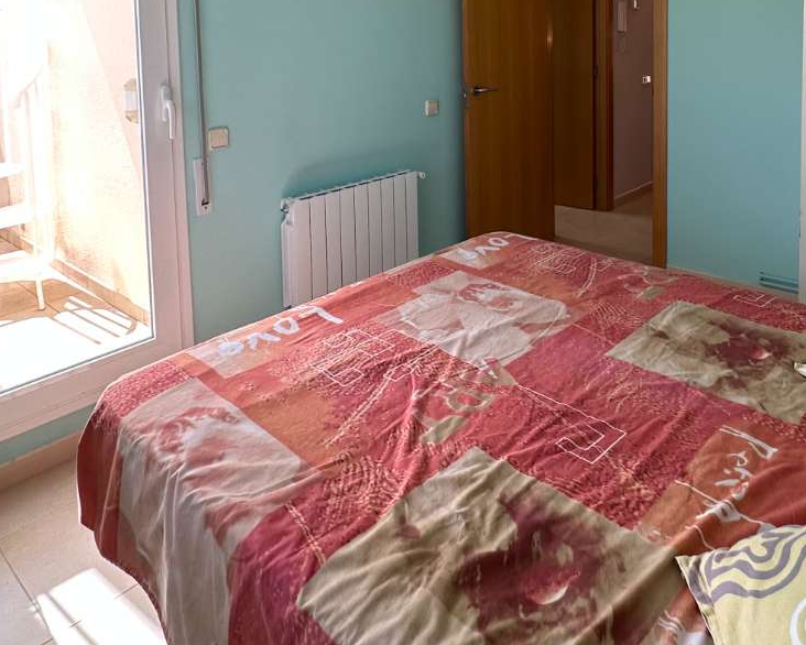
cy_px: 68
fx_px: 668
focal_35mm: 28
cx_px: 464
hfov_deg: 61.9
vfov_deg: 46.6
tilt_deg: -3.2
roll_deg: +0.2
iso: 40
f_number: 2.2
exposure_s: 1/126
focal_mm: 2.22
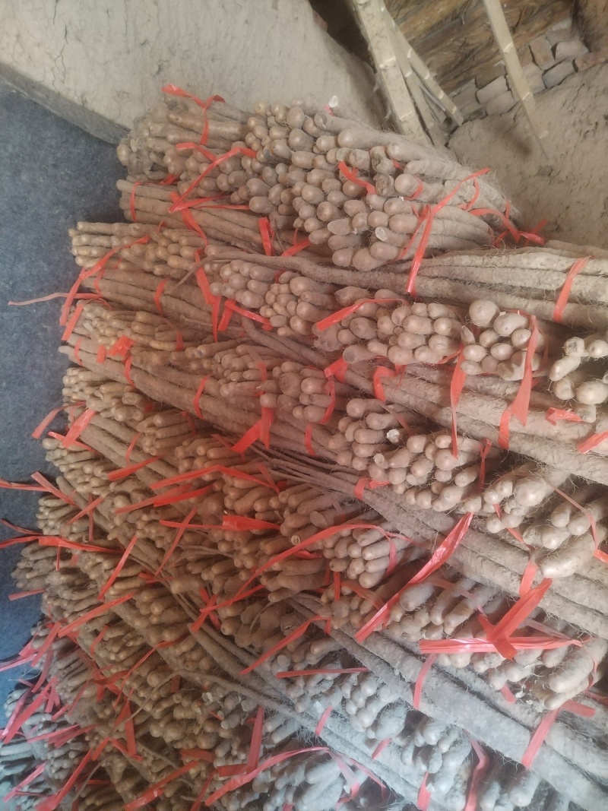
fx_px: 609
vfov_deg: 67.3
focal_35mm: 26
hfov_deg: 53.1
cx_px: 304
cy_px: 406
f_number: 1.8
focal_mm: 4.75
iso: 1601
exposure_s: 1/25
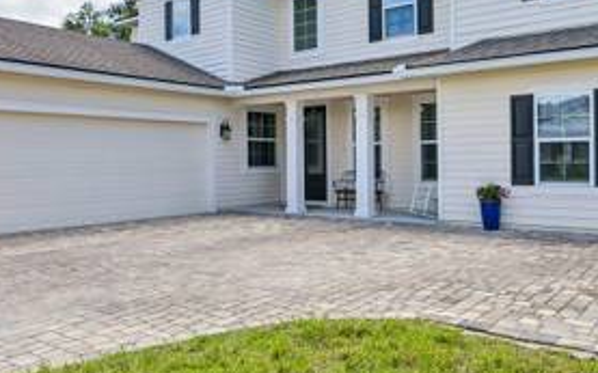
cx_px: 326
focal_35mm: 33
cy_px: 157
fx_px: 538
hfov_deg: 58.1
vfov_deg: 38.2
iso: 100
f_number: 8
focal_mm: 14
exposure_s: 1/180
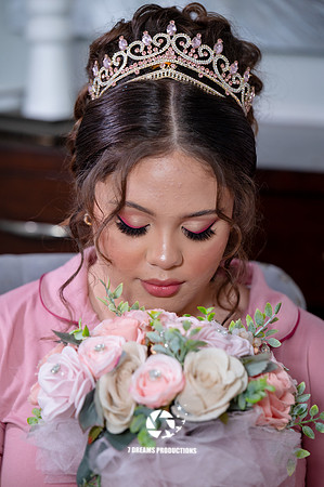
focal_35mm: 145
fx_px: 1962
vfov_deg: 14.2
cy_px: 244
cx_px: 162
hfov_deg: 9.4
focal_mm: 145
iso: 1250
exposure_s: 1/100
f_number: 3.5
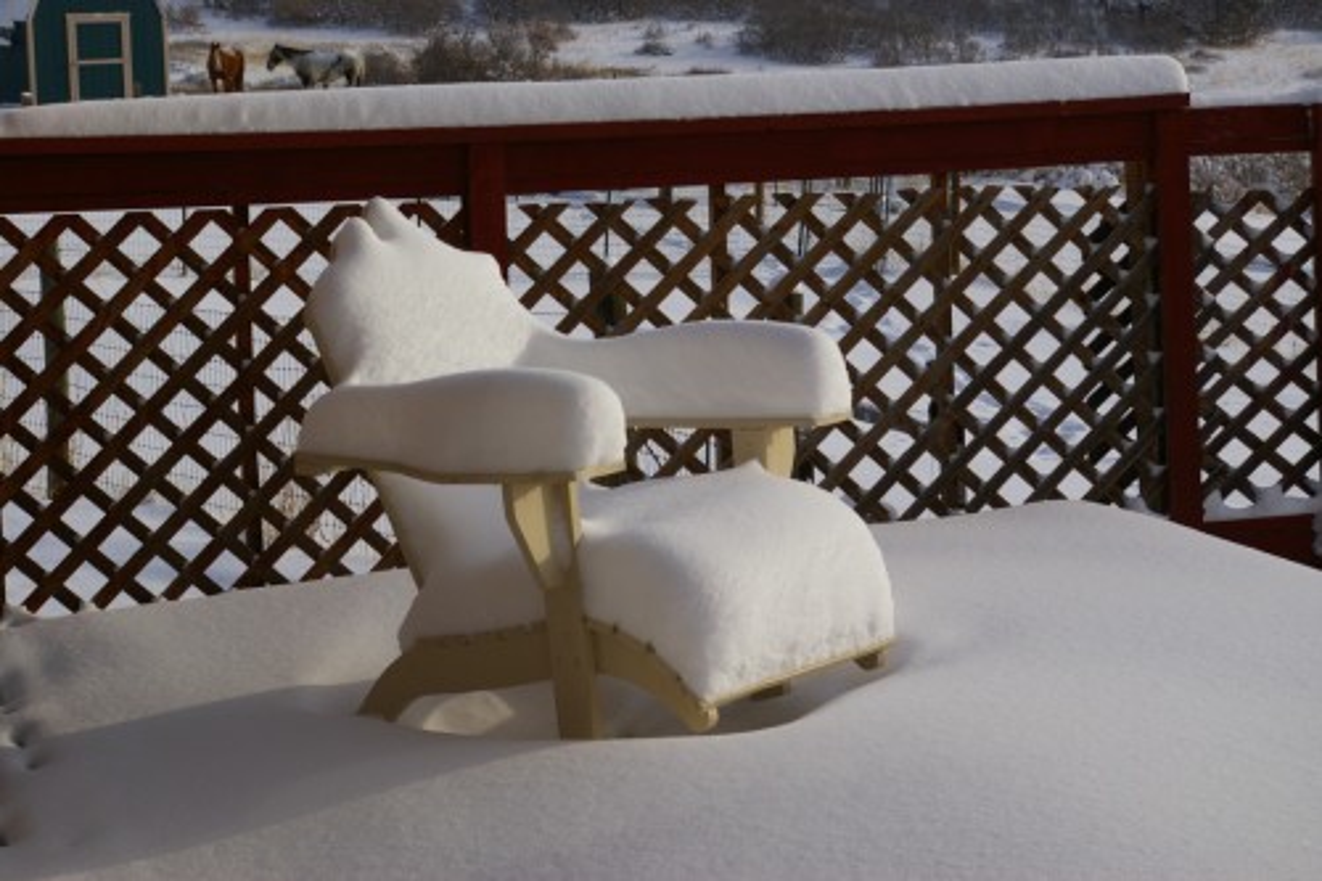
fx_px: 3028
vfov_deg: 16.5
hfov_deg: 24.6
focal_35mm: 82
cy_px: 440
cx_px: 661
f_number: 9.5
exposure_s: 1/350
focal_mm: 55
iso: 200
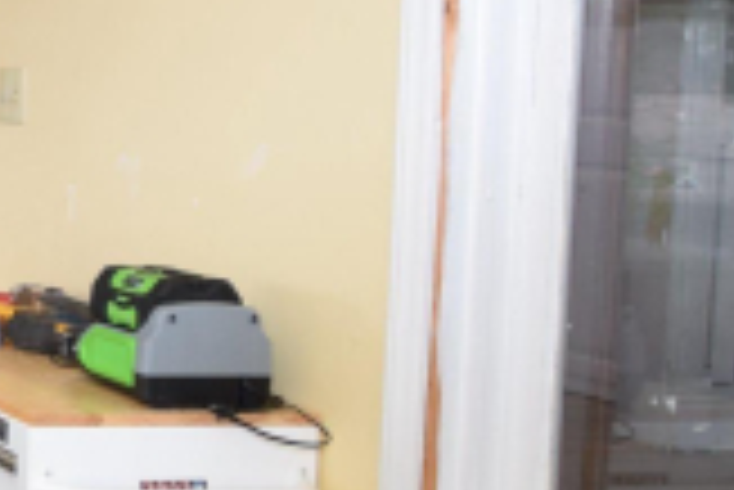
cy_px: 144
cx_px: -599
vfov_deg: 19.7
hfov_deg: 20.4
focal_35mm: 69
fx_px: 1408
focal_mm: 10
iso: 450
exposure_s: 1/60
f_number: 4.5
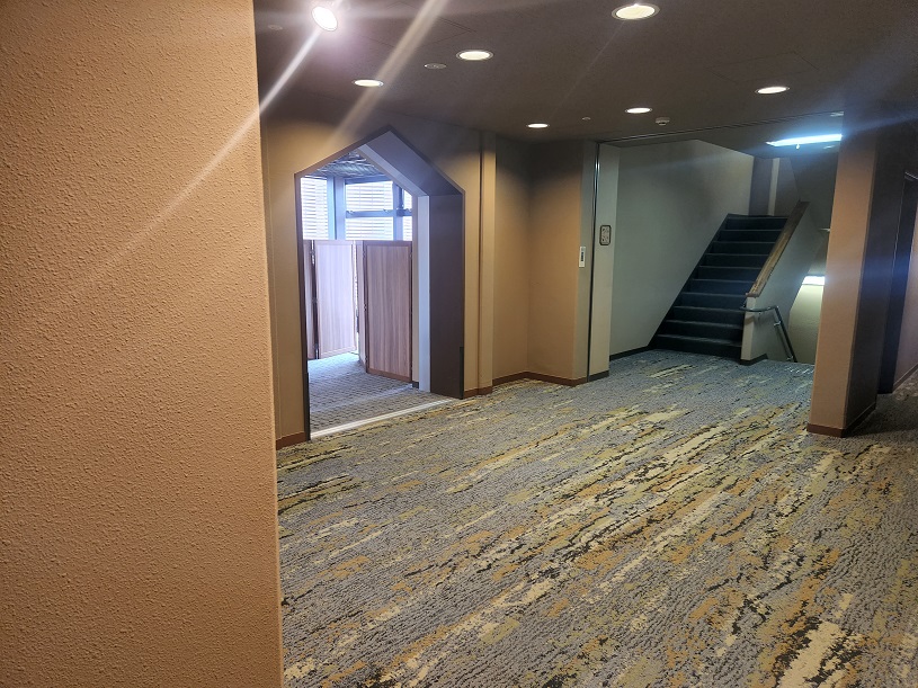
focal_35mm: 23
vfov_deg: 58.9
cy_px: 344
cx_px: 459
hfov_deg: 73.9
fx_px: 610
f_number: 1.8
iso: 500
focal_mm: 5.4
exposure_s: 1/120
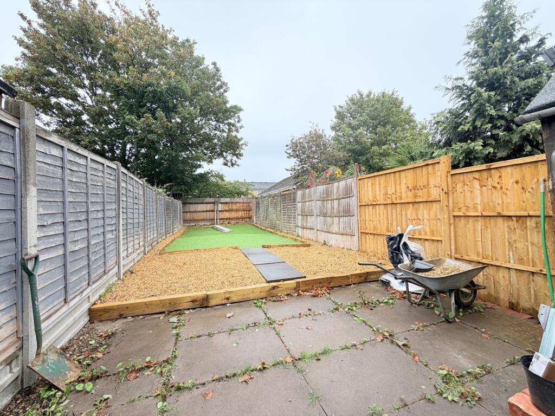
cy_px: 208
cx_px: 278
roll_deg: +1.9
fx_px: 224
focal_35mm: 14
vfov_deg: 85.7
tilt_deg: -0.6
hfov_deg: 102.1
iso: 50
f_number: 2.2
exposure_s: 1/502
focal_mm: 2.22
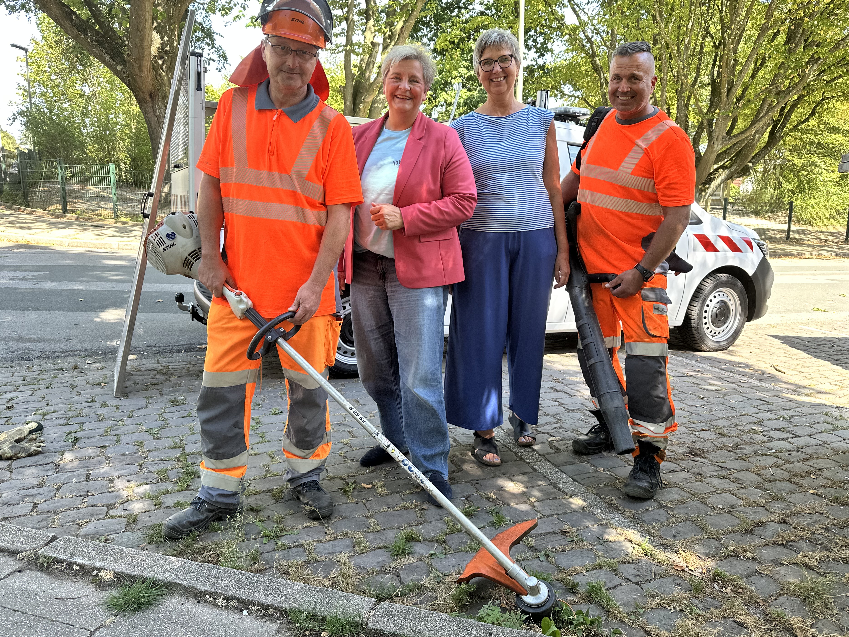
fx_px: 638
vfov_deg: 53.0
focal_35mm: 26
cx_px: 412
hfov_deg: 67.3
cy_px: 301
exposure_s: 1/276
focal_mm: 6.86
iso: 80
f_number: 1.78
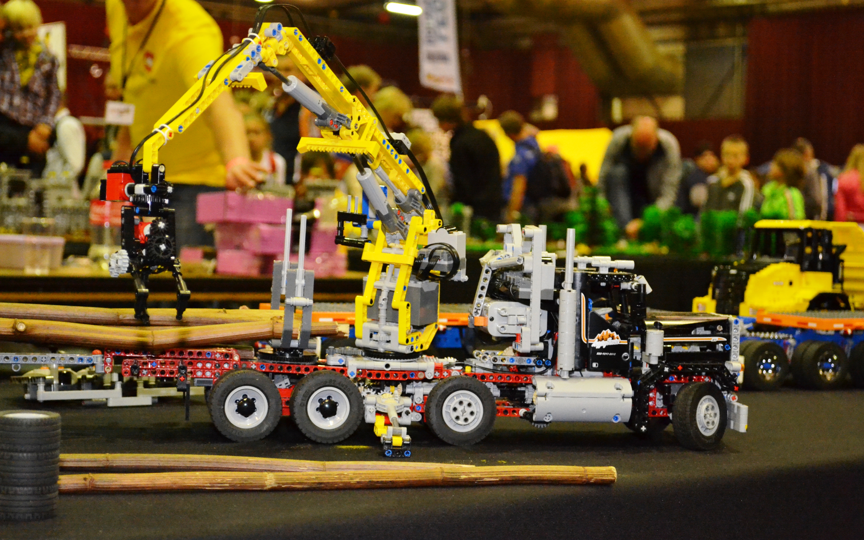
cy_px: 263
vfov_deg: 18.4
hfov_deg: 29.0
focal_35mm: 71
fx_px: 1672
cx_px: 434
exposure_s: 1/60
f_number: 5.3
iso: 3200
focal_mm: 46
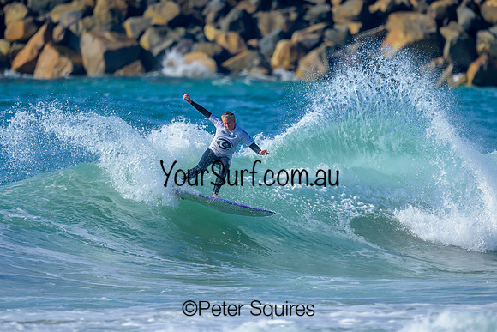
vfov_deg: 1.5
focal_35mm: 920
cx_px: 227
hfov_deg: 2.2
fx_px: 12708
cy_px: 158
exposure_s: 1/2000
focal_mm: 800
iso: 320
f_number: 6.3
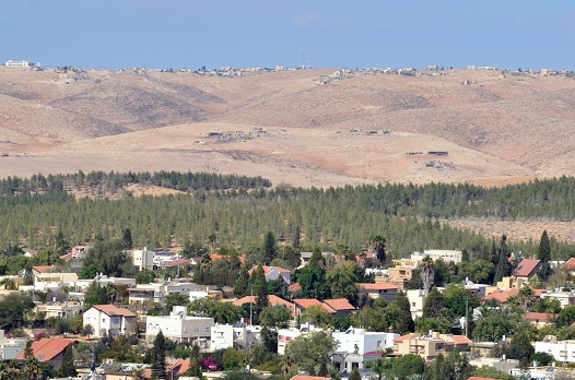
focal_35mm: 197
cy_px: 313
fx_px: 3139
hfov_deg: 10.5
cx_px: 330
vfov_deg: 6.9
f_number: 10
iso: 640
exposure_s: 1/1600
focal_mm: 70
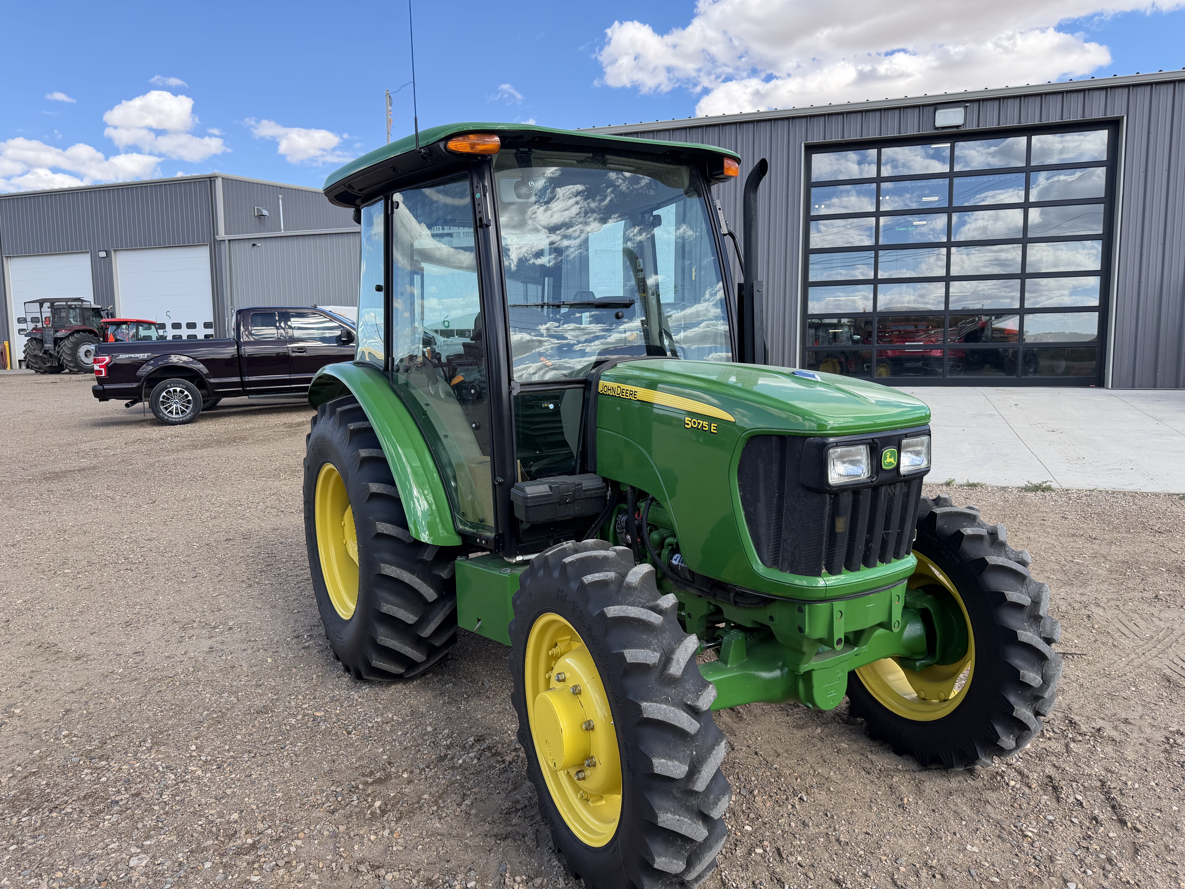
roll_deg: +0.1
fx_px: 822
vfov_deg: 56.8
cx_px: 592
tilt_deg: -5.2
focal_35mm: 24
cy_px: 444
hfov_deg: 71.6
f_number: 1.78
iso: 100
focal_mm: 6.76
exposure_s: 1/1618
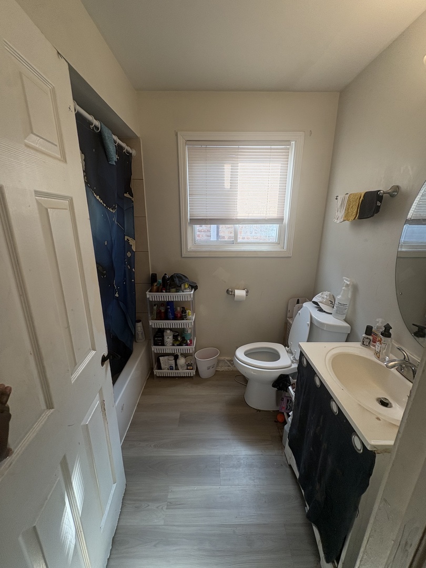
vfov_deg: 102.1
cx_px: 213
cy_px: 284
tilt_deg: -16.2
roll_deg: -0.3
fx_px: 230
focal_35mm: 14
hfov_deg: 85.7
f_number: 2.2
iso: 125
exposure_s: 1/131
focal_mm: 2.22
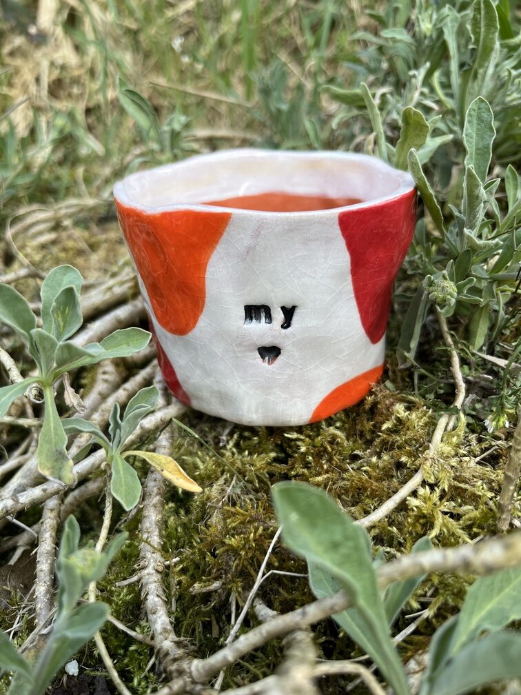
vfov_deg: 67.3
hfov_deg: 53.1
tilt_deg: -31.0
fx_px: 522
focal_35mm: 26
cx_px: 260
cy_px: 348
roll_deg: -0.2
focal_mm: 5.1
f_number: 1.6
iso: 50
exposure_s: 1/121
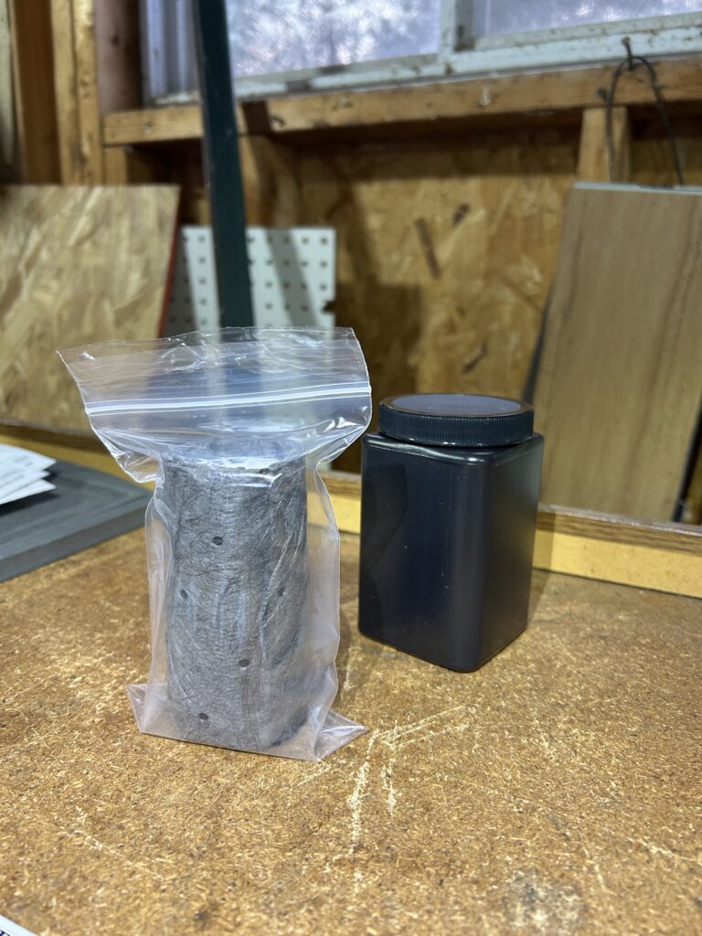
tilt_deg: -15.0
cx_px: 351
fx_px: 703
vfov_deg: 67.3
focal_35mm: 26
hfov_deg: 53.1
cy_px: 468
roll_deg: -1.8
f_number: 1.5
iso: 160
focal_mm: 5.7
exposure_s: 1/60
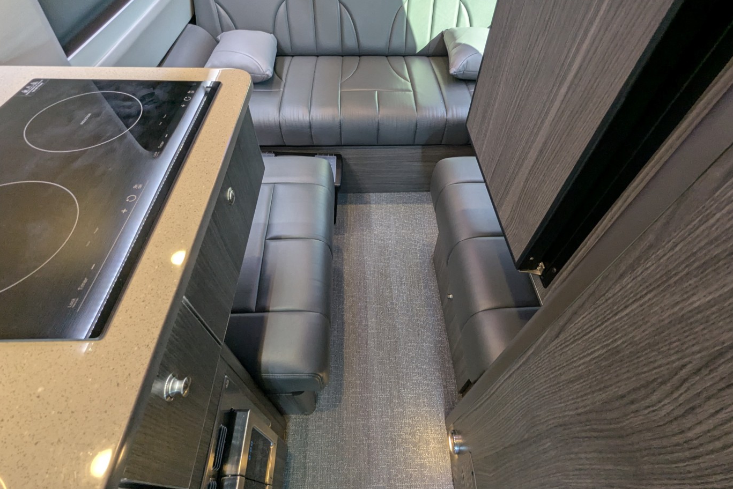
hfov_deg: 93.3
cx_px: 373
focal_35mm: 17
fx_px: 346
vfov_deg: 70.3
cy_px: 218
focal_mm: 2.35
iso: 106
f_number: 2.2
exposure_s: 1/35
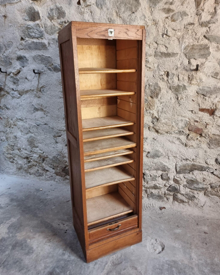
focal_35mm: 26
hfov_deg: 54.9
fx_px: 212
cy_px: 126
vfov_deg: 65.9
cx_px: 113
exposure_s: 1/50
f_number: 1.8
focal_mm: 6.7
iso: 500
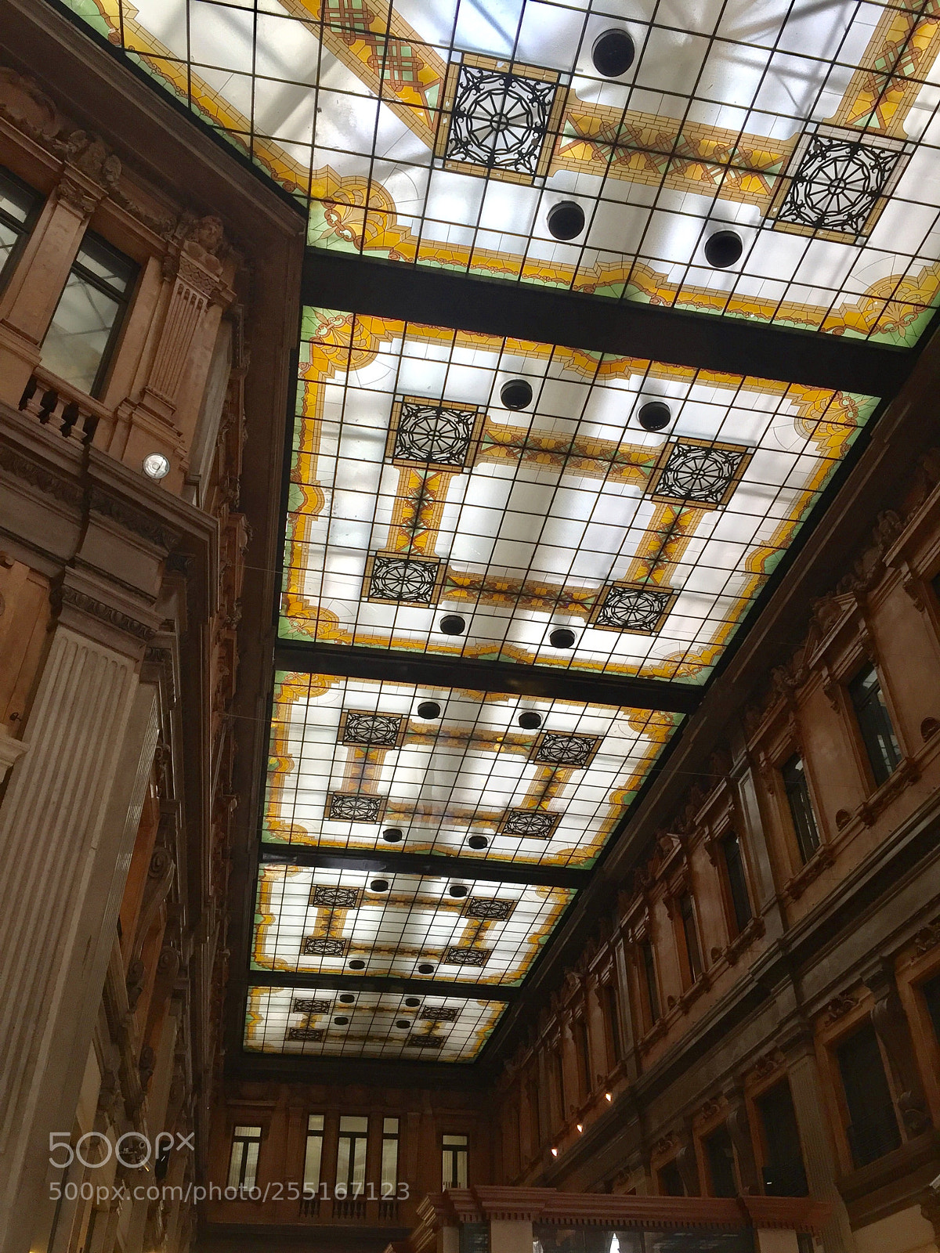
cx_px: 470
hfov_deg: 48.2
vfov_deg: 61.7
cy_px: 626
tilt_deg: +39.0
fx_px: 1050
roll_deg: -0.3
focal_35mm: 29
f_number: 2.2
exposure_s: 1/100
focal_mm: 4.15
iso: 50
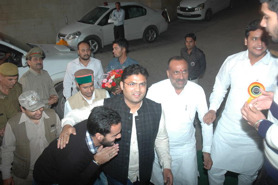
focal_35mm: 38
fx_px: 289
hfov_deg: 51.3
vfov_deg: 35.4
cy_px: 92
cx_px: 139
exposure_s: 1/60
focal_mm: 25
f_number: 4.5
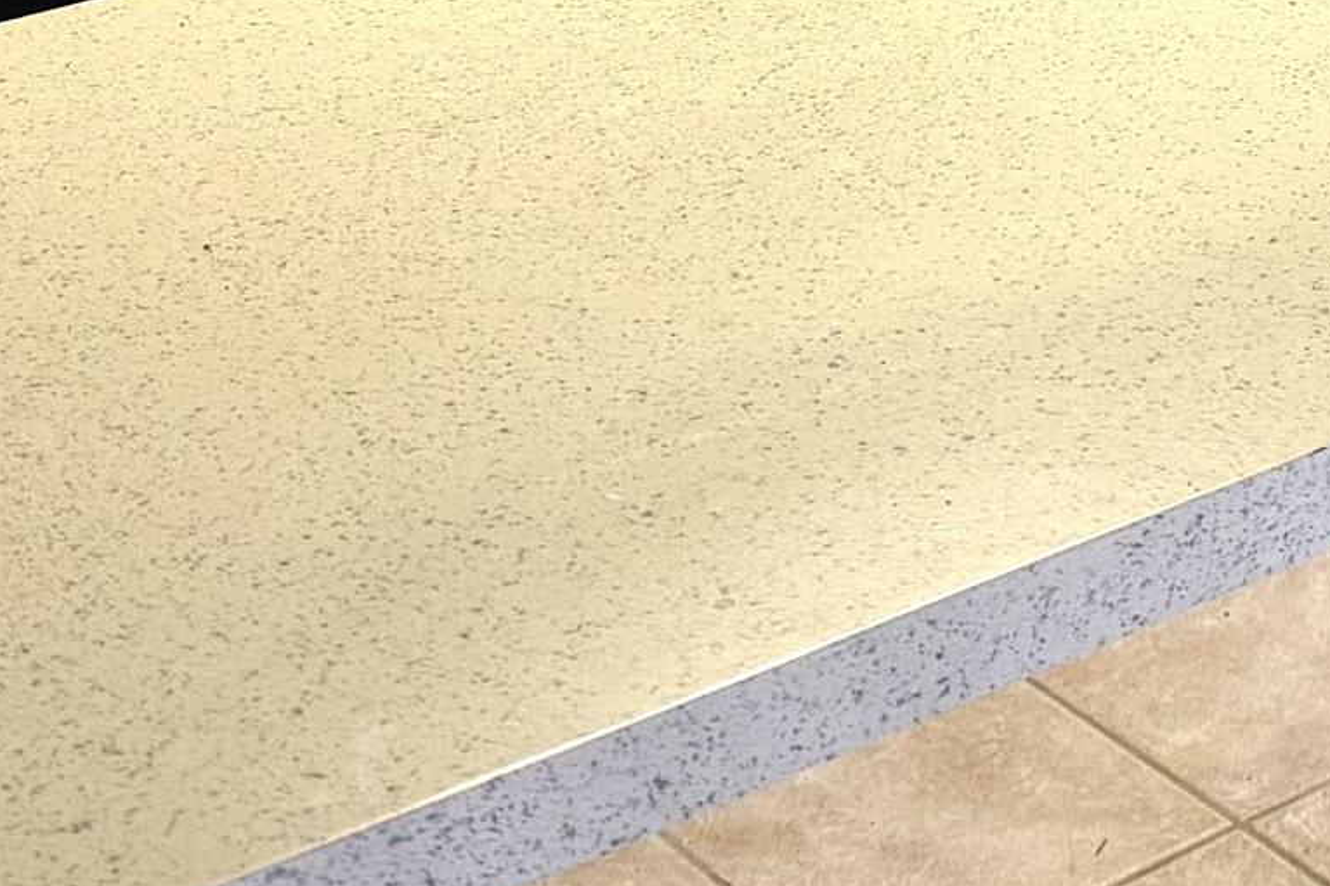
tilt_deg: -11.2
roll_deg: +3.0
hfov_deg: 19.9
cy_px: -621
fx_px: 3693
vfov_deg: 12.7
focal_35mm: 100
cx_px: 1271
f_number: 1.78
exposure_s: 1/60
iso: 160
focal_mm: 6.76
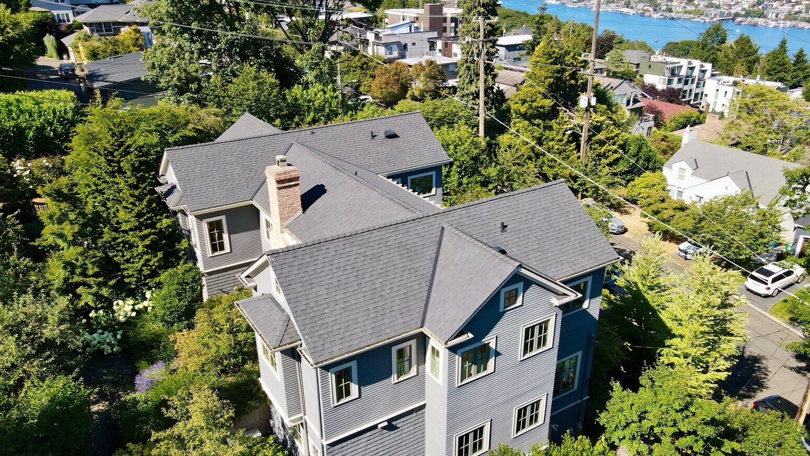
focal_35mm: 27
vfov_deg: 42.9
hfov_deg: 69.8
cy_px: 253
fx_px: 580
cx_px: 406
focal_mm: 4.5
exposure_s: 1/350
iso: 100
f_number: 2.8
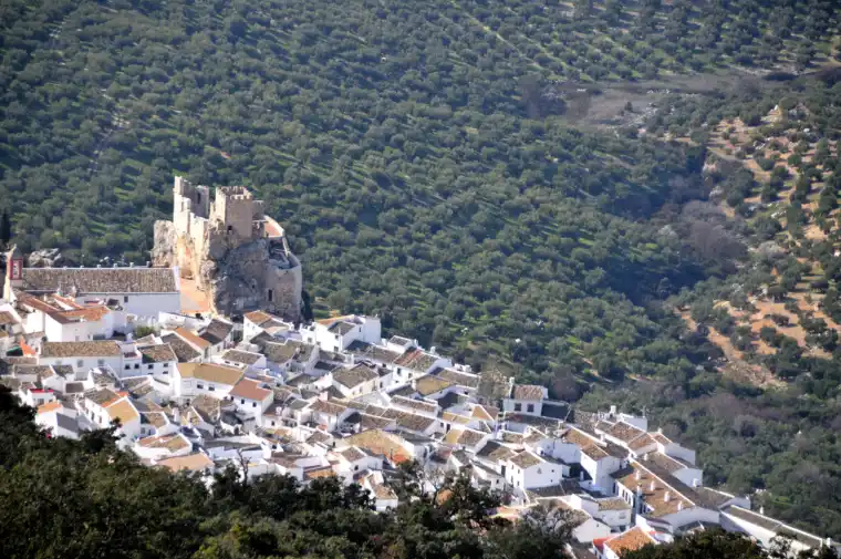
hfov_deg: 9.2
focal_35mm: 225
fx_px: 5251
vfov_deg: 6.1
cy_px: 280
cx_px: 420
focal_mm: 150
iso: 200
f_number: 5.6
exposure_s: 1/250
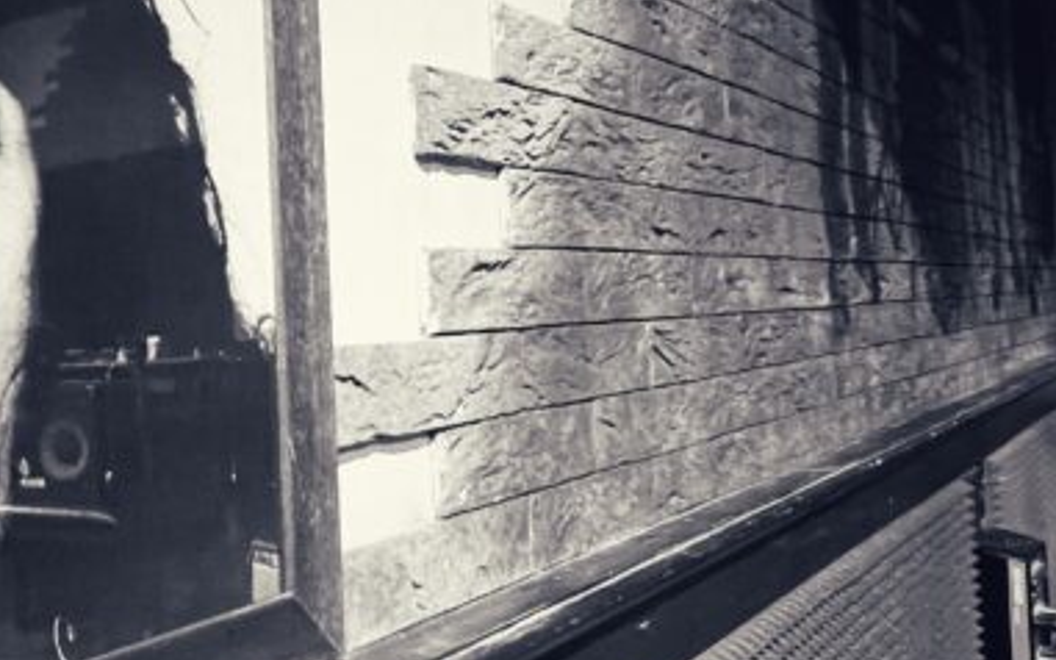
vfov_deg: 34.4
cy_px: 297
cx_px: 175
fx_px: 1065
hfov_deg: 48.9
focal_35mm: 37
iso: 640
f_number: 1.8
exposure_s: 1/33
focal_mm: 1.57
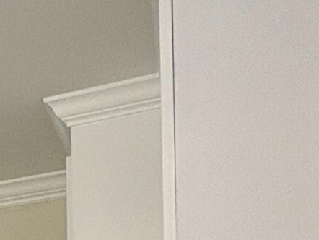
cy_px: 458
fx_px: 876
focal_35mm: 95
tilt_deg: +2.0
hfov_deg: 15.5
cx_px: -359
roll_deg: +1.4
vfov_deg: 13.6
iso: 250
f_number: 2.2
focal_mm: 2.22
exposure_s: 1/97
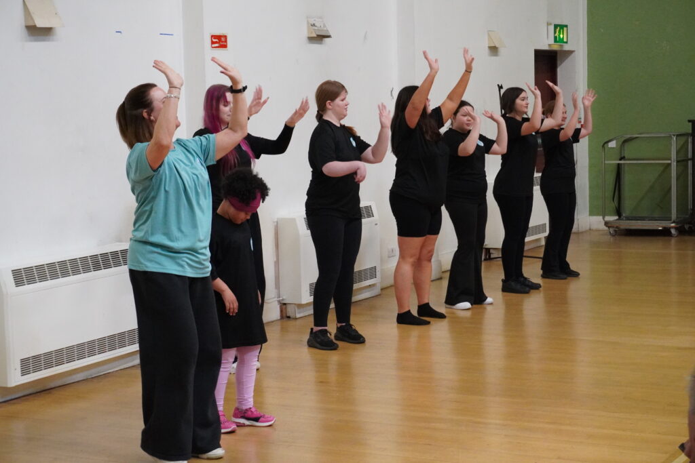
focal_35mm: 75
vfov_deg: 18.2
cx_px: 348
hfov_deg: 27.0
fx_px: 1448
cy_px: 232
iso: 6400
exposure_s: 1/100
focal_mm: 50
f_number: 5.6
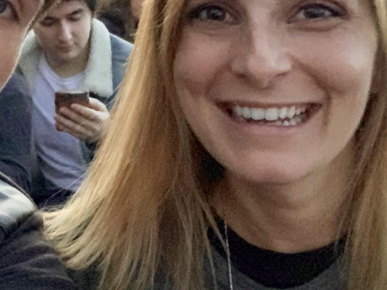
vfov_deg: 18.8
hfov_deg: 24.8
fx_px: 872
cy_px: 88
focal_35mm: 78
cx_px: 102
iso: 1000
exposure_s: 1/15
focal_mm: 2.87
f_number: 2.2
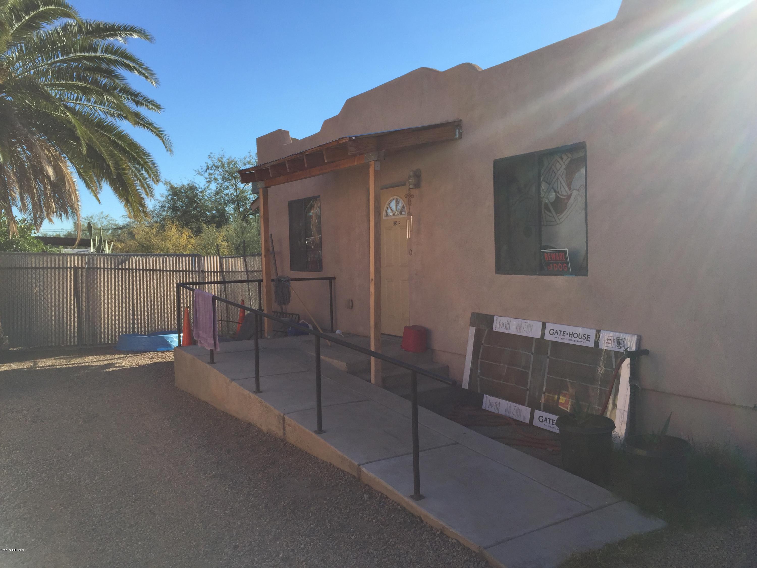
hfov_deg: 61.7
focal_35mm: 29
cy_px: 284
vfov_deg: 48.2
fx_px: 634
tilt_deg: -0.2
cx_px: 378
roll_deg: +1.0
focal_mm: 4.15
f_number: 2.2
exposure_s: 1/1582
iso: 32
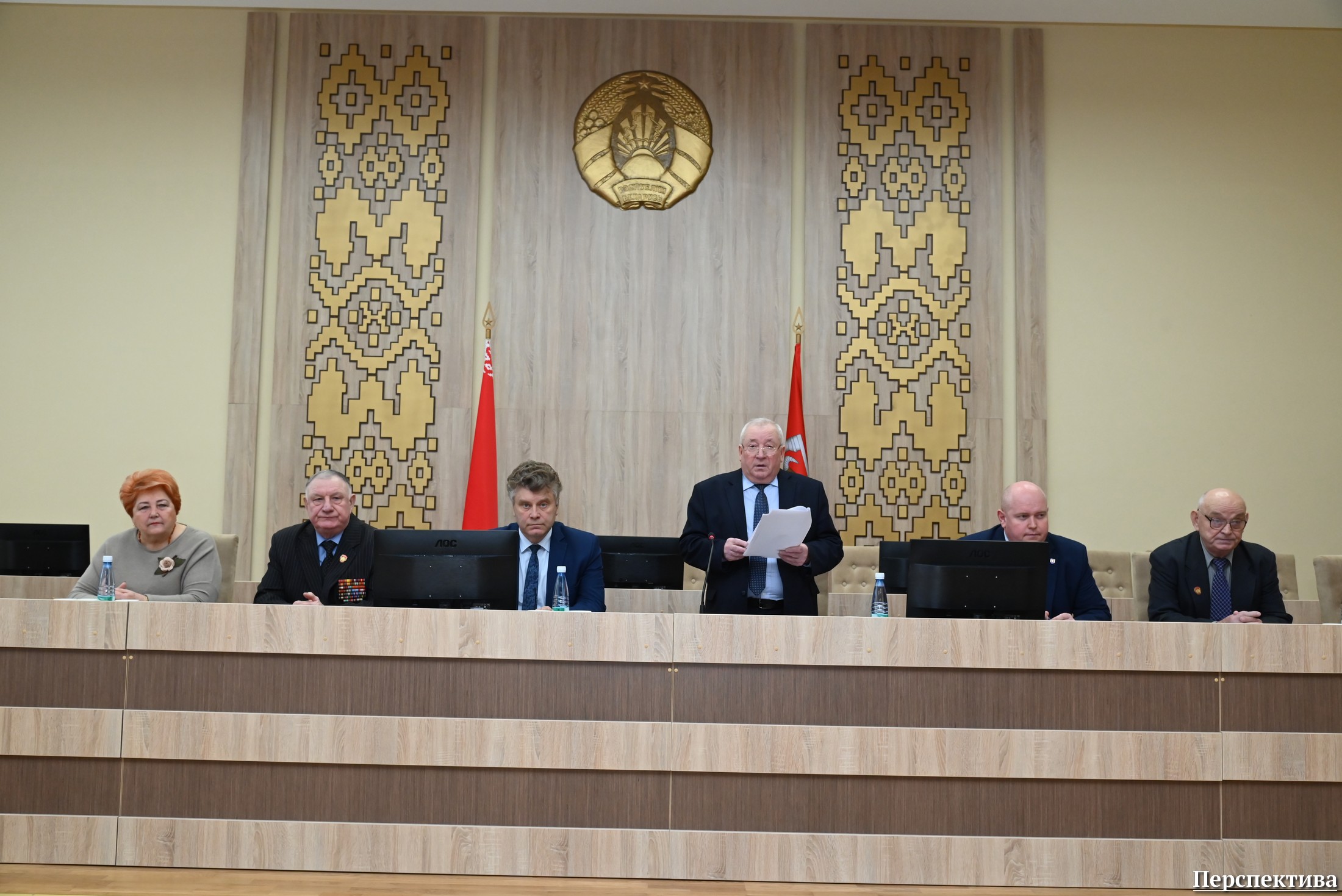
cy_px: 448
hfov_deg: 55.8
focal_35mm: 34
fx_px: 1268
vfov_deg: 38.9
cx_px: 671
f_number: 6.3
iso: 2000
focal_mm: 34
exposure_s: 1/60
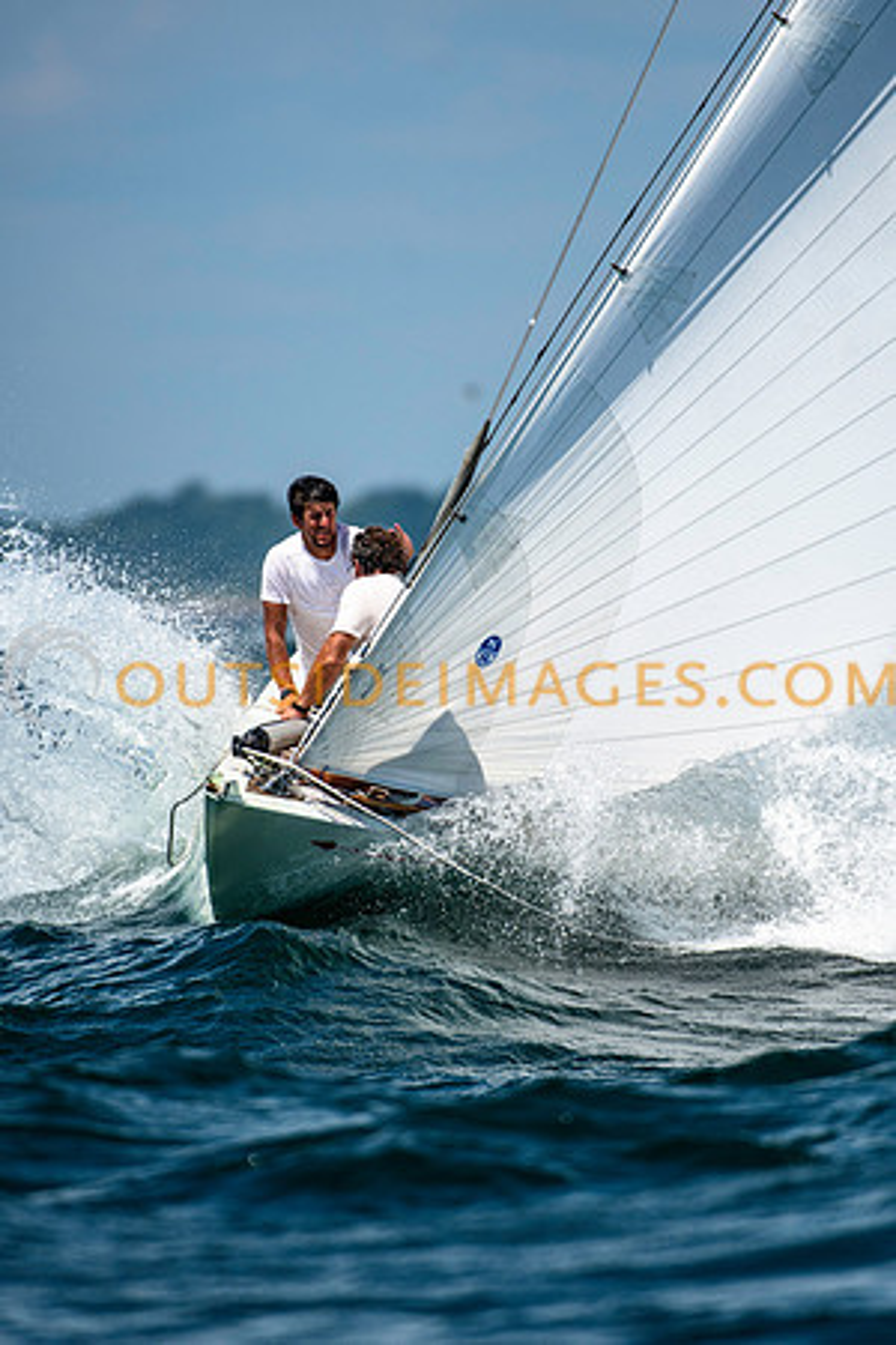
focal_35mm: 600
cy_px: 672
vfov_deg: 3.4
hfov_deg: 2.3
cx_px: 448
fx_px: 22398
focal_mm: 400
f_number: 5
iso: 400
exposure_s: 1/3200
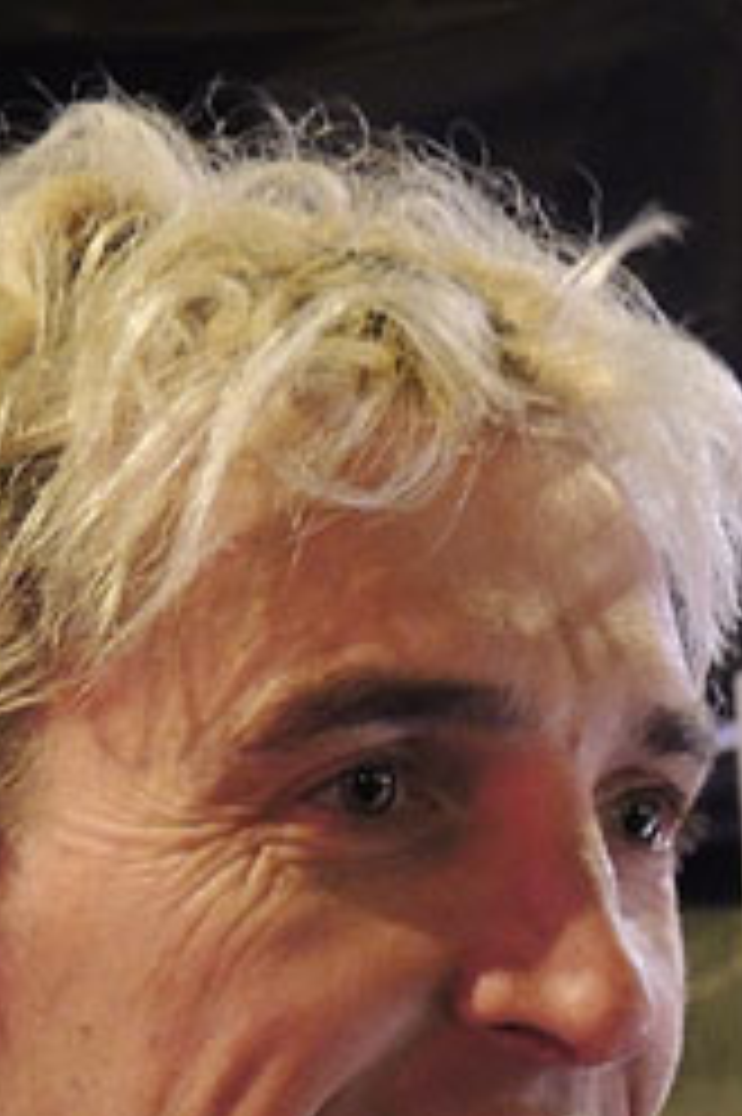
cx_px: 144
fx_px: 6222
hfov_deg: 6.8
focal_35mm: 201
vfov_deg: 10.2
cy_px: 803
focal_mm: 17.8
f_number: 4.1
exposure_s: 1/3
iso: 800
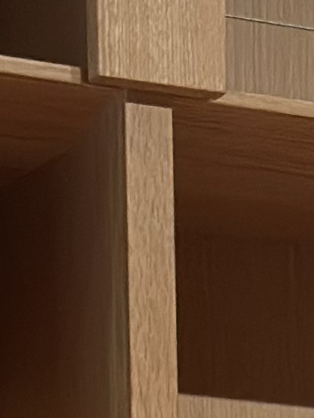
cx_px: 614
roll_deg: -0.5
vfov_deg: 5.2
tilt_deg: -1.8
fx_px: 4240
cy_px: 1411
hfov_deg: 4.2
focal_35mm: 351
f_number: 1.78
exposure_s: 1/50
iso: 200
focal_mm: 6.86
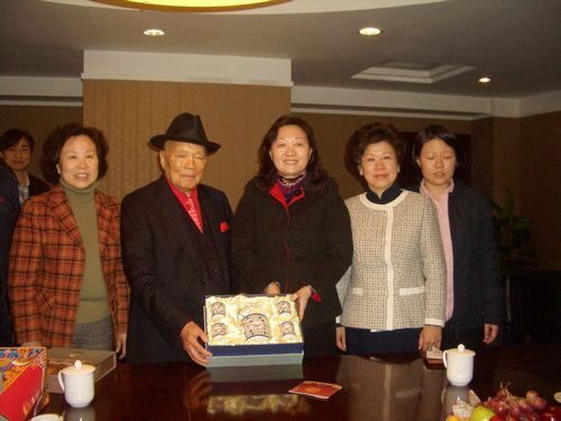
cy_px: 210
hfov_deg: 52.6
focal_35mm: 35
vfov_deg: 40.7
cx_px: 280
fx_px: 567
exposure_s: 1/60
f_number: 2.6
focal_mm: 5.8
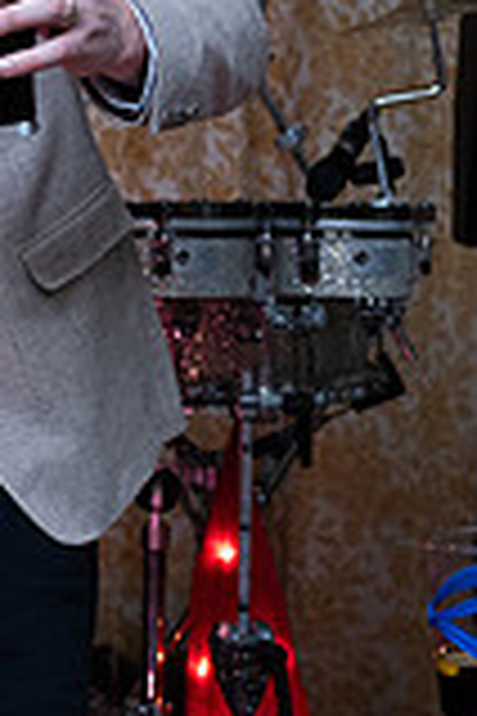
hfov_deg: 8.1
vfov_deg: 12.4
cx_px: -315
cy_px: -2
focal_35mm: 164
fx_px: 3259
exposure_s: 1/160
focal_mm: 45
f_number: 3.5
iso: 800
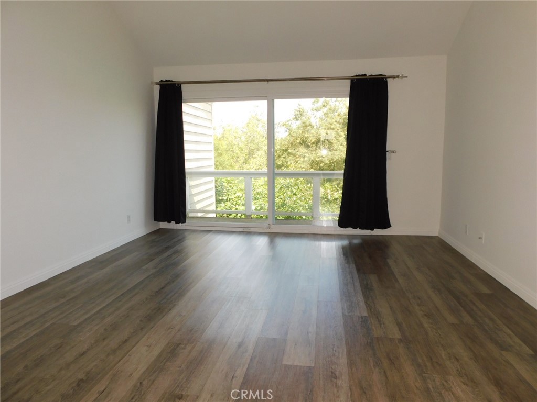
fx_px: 357
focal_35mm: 23
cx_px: 268
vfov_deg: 58.9
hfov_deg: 73.9
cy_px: 201
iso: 125
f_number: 3
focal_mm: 4
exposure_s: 1/160
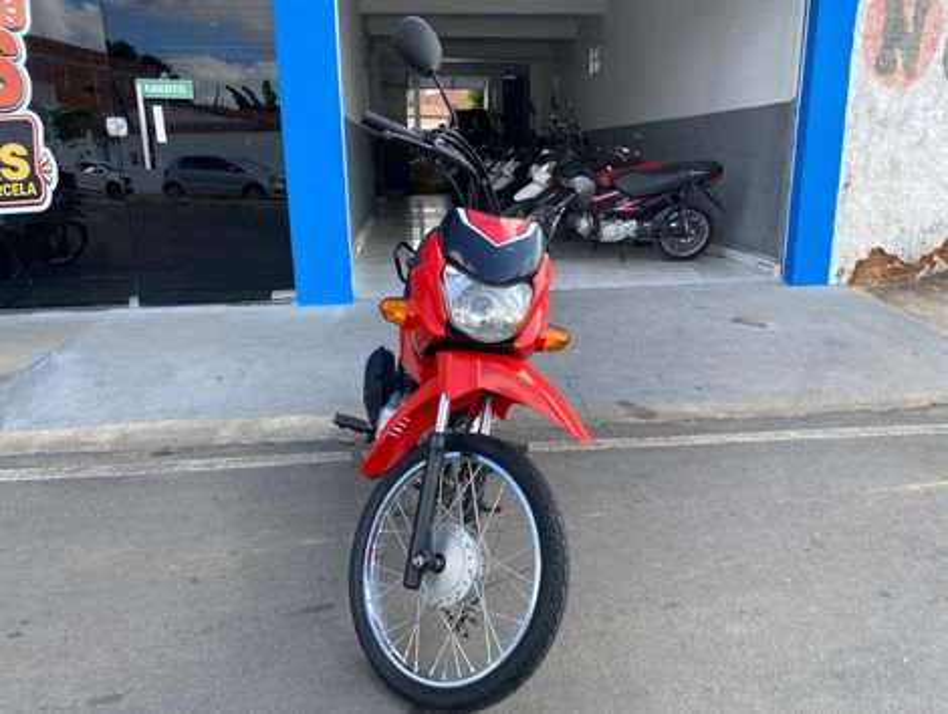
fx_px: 713
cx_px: 474
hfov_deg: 67.2
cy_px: 357
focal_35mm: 26
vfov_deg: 53.2
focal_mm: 4.25
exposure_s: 1/458
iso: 32
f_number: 1.8
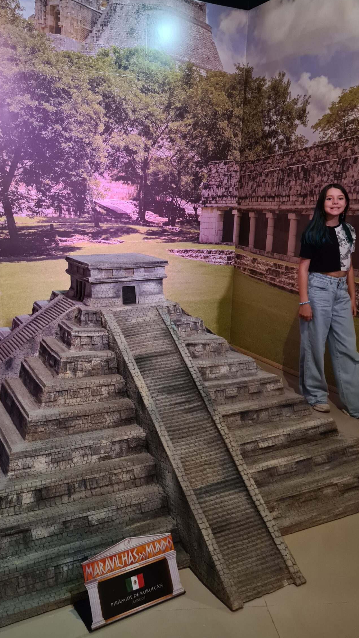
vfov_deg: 61.0
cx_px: 154
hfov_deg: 36.6
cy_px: 321
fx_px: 541
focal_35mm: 32
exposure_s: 1/24
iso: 640
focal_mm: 5.4
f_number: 1.8
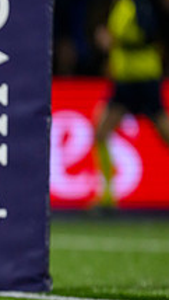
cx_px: -272
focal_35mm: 1270
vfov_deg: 1.7
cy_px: 148
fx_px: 10078
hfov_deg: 1.0
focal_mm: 400
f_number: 3.2
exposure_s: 1/1600
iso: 4000
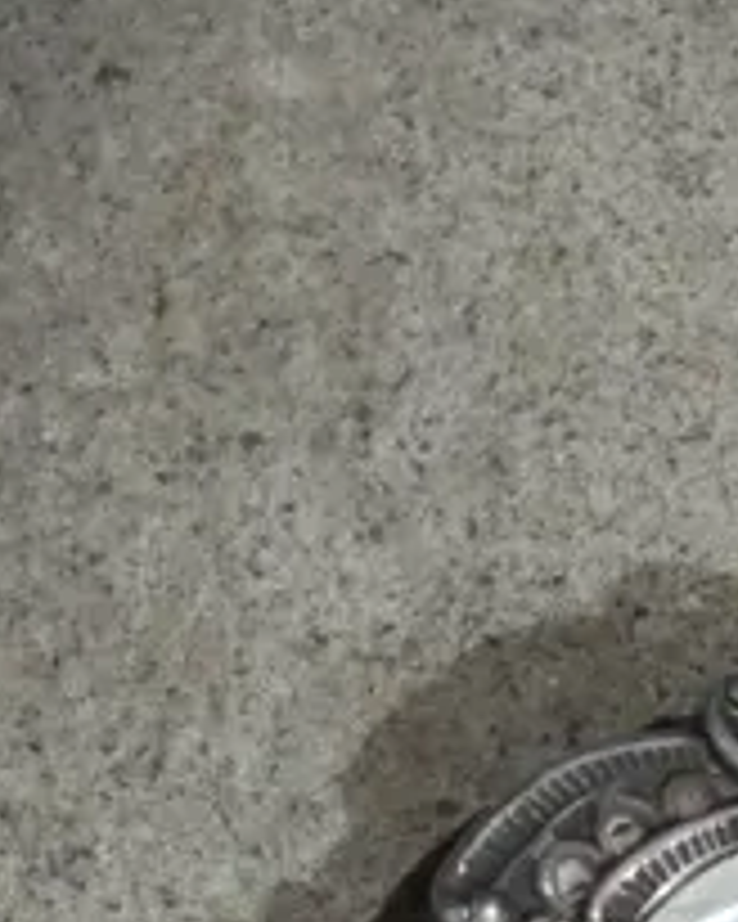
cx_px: 976
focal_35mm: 409
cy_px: 2298
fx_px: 11167
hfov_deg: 3.8
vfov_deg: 4.6
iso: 1600
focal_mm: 42
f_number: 9
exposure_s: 1/100
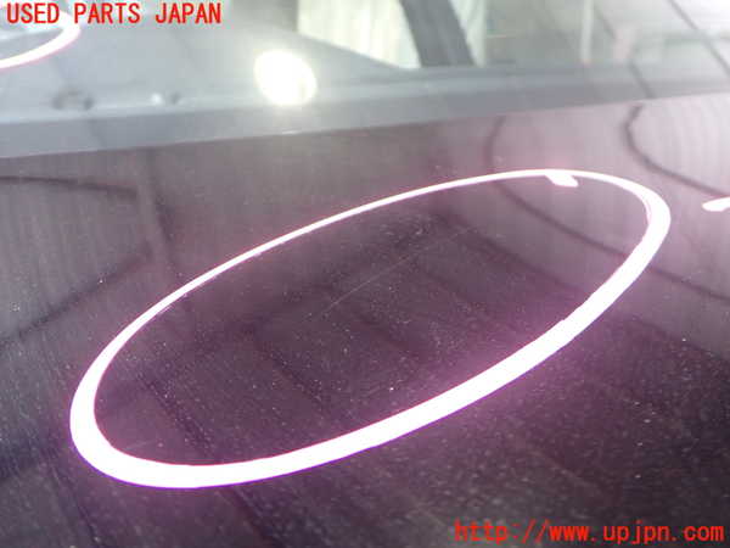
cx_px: 365
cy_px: 274
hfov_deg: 60.0
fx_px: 633
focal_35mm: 30
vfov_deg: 46.8
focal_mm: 5.4
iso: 400
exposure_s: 1/100
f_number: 2.3
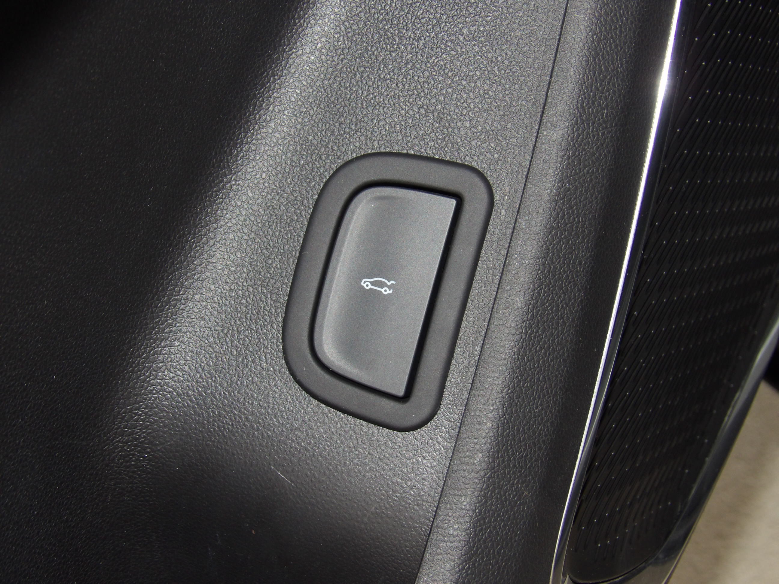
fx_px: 2295
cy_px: 292
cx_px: 390
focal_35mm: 102
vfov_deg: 14.5
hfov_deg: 19.3
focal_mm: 18.2
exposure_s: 1/100
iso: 200
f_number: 4.2
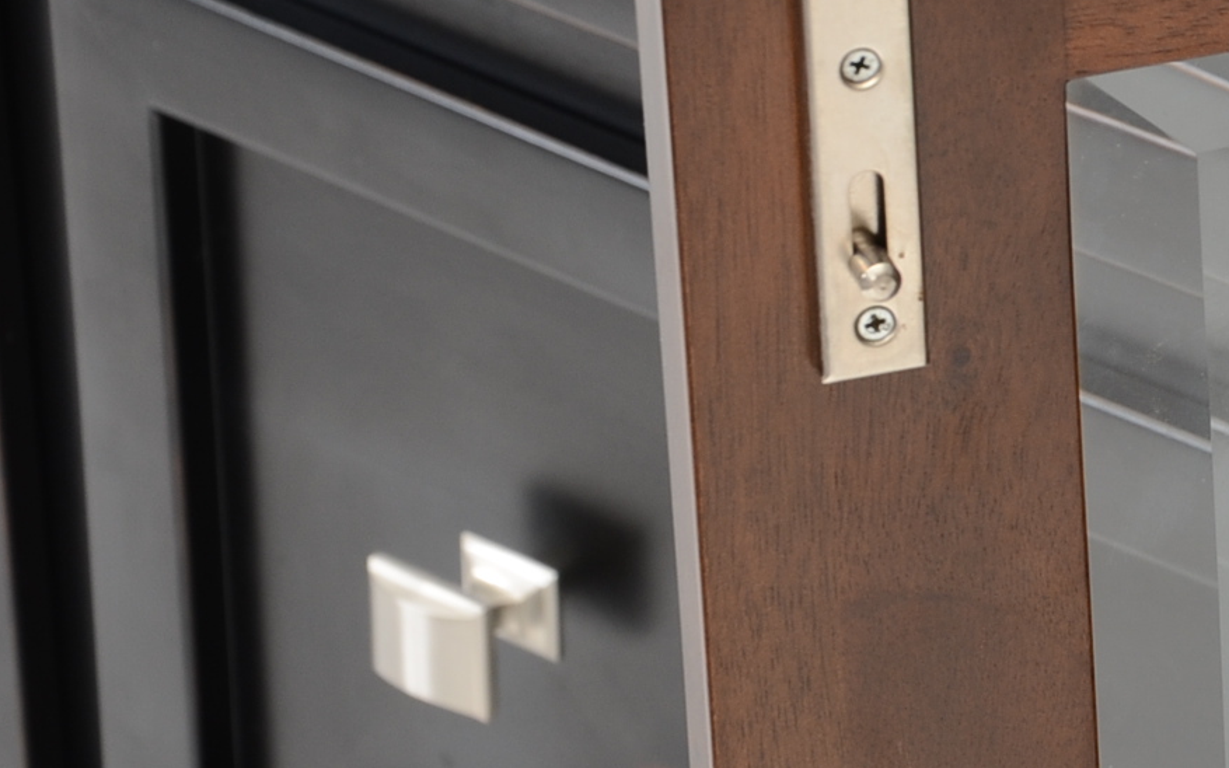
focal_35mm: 300
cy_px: 1
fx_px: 10048
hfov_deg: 7.0
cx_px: 1328
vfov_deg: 4.4
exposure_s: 1/160
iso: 250
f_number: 7.1
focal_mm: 70
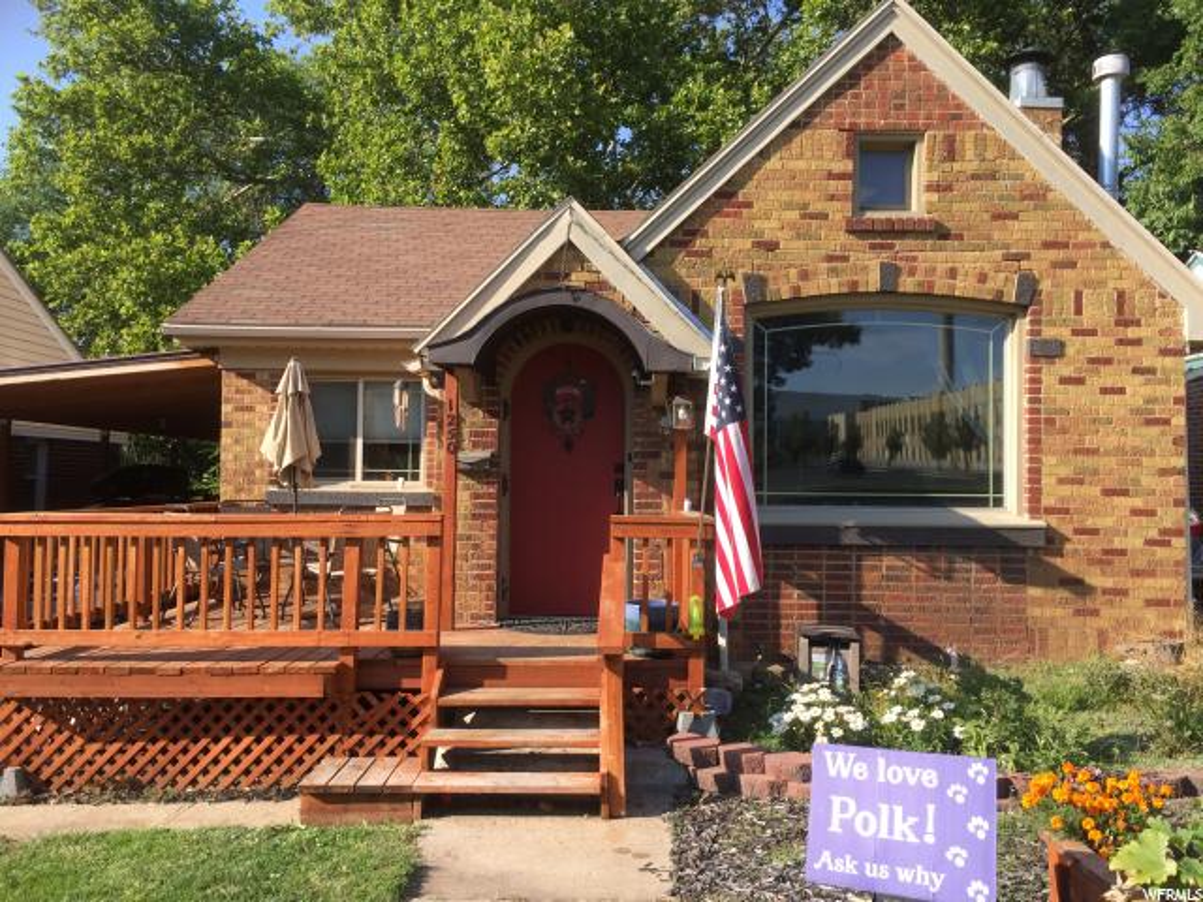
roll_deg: -1.5
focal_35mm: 29
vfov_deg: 48.2
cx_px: 602
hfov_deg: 61.7
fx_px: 1008
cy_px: 451
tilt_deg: +1.2
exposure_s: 1/842
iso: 32
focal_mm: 4.15
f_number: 2.2
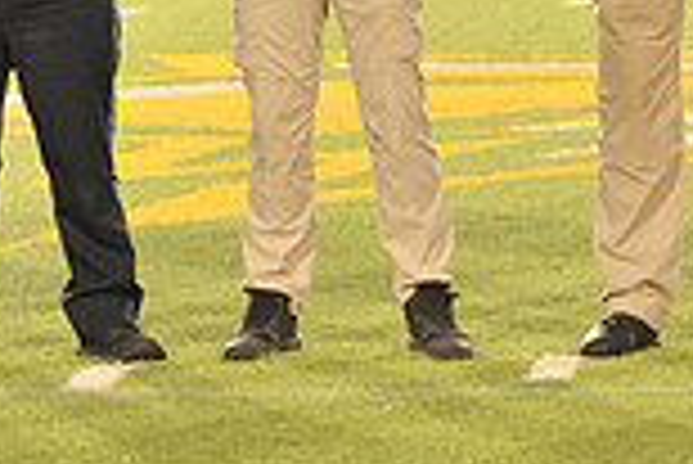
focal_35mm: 421
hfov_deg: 4.8
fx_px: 8112
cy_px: -86
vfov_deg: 3.3
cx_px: 1161
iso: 5000
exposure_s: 1/125
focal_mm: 112
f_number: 5.6
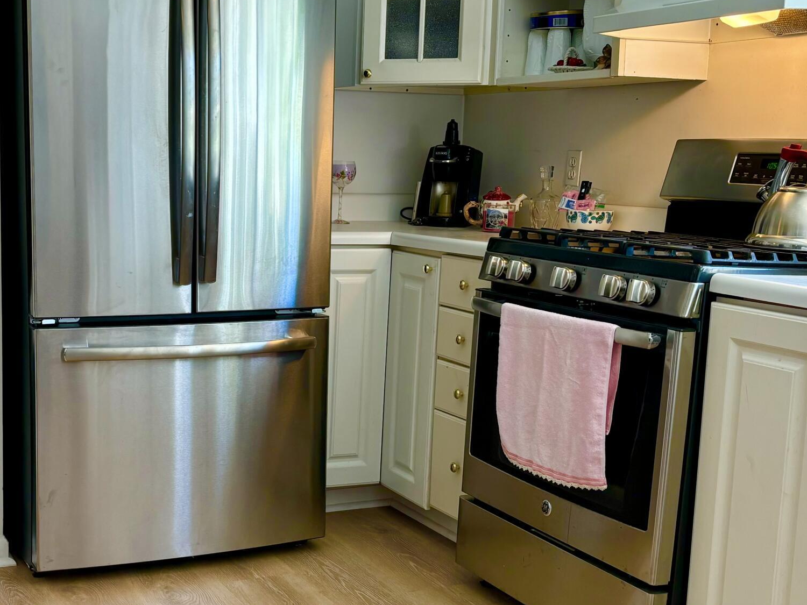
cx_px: 273
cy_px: 339
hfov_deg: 36.5
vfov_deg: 28.0
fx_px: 1212
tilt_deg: -8.9
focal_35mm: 52
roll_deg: -1.6
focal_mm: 5.96
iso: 80
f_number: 1.6
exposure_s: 1/60
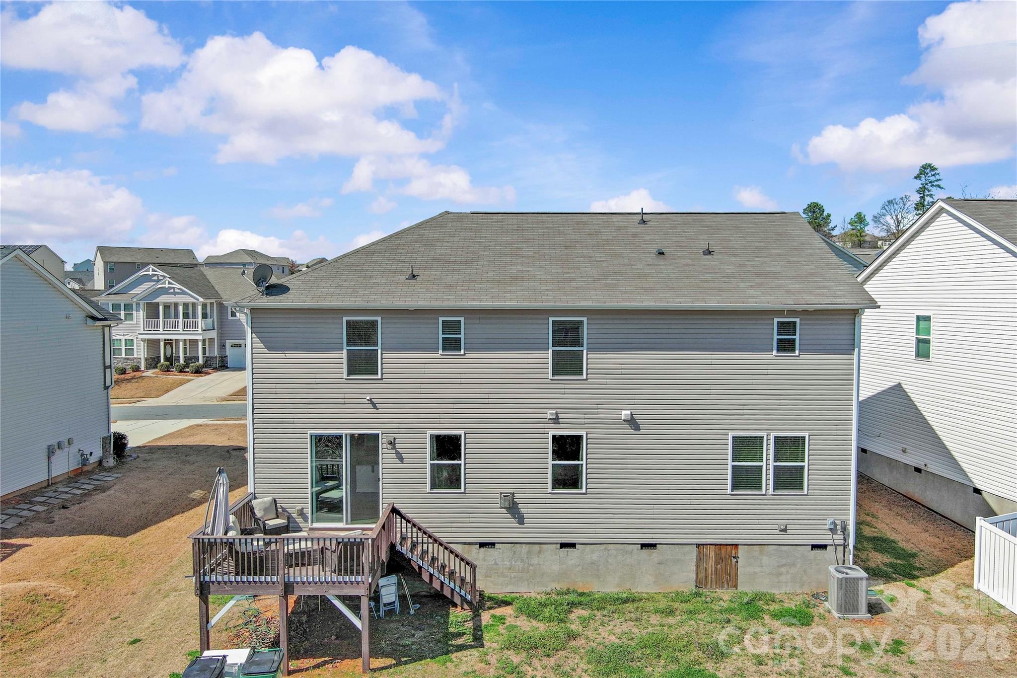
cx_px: 508
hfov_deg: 63.7
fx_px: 819
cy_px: 339
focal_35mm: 29
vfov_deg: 45.0
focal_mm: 10.57
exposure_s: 1/1900
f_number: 2.8
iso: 101
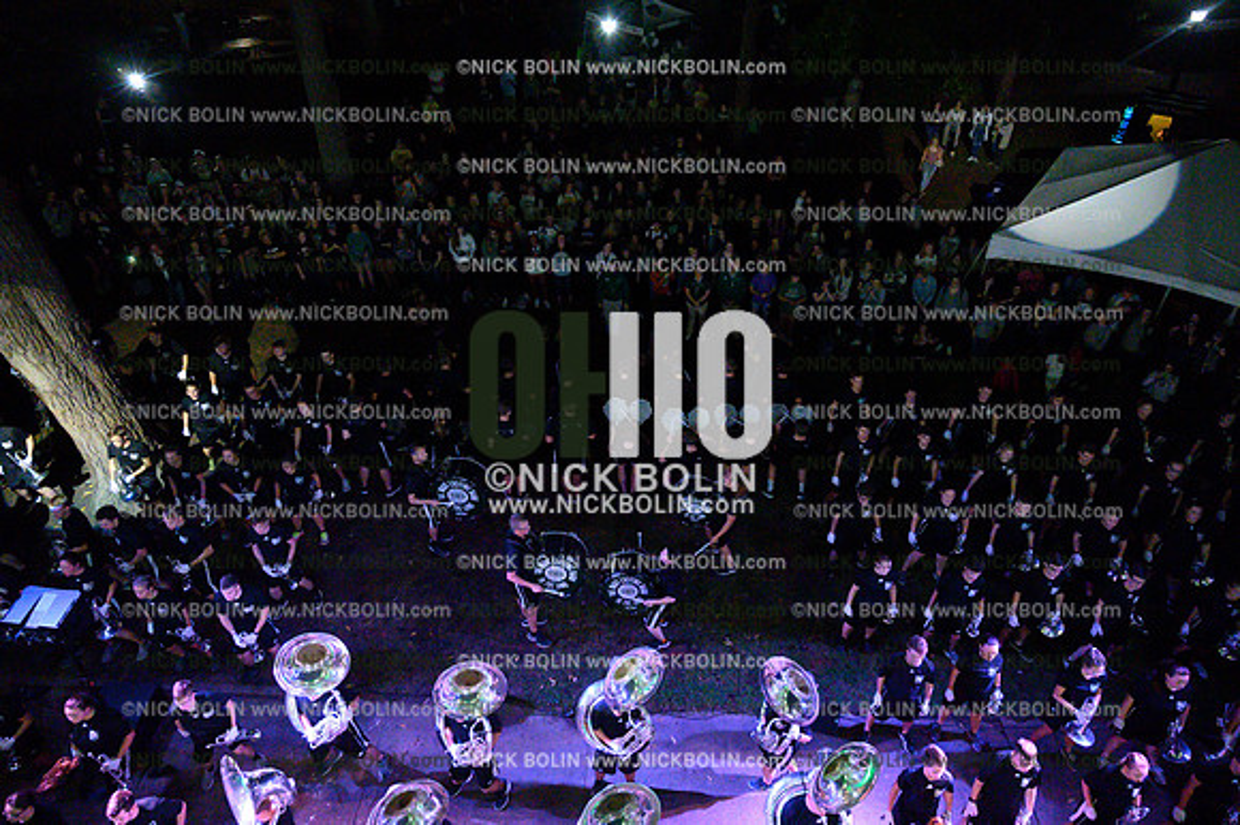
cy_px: 412
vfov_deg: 53.1
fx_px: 826
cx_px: 620
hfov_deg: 73.8
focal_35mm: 24
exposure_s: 1/500
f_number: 4
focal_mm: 24
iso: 51200
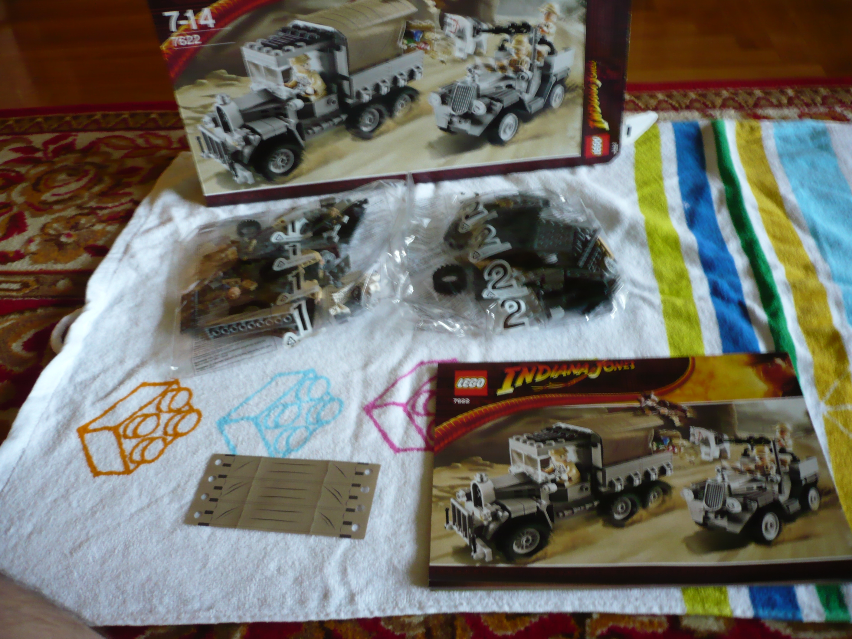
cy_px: 320
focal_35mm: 35
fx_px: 861
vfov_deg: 40.7
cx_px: 426
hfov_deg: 52.6
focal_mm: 5.8
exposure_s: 1/20
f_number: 2.8
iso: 200
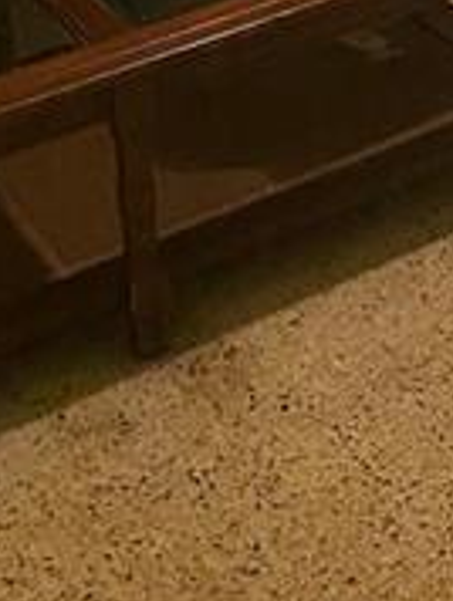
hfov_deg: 12.6
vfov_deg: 14.8
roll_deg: +2.8
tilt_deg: -11.5
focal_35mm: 112
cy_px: -554
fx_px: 1950
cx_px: 683
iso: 800
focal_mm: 4.25
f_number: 1.8
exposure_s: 1/30
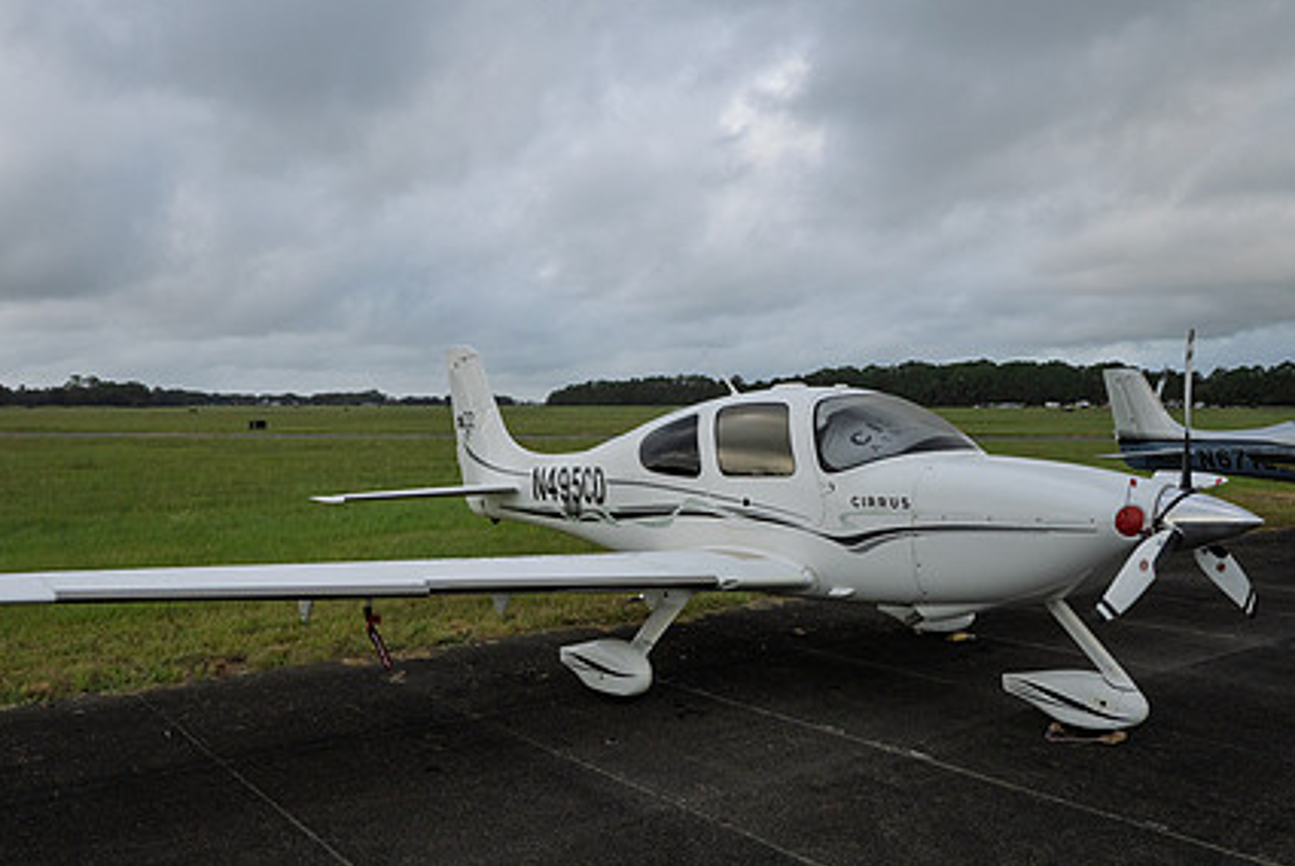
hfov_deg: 61.6
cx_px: 558
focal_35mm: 30
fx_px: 1080
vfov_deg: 43.6
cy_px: 496
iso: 1600
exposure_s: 1/500
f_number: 9
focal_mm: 22
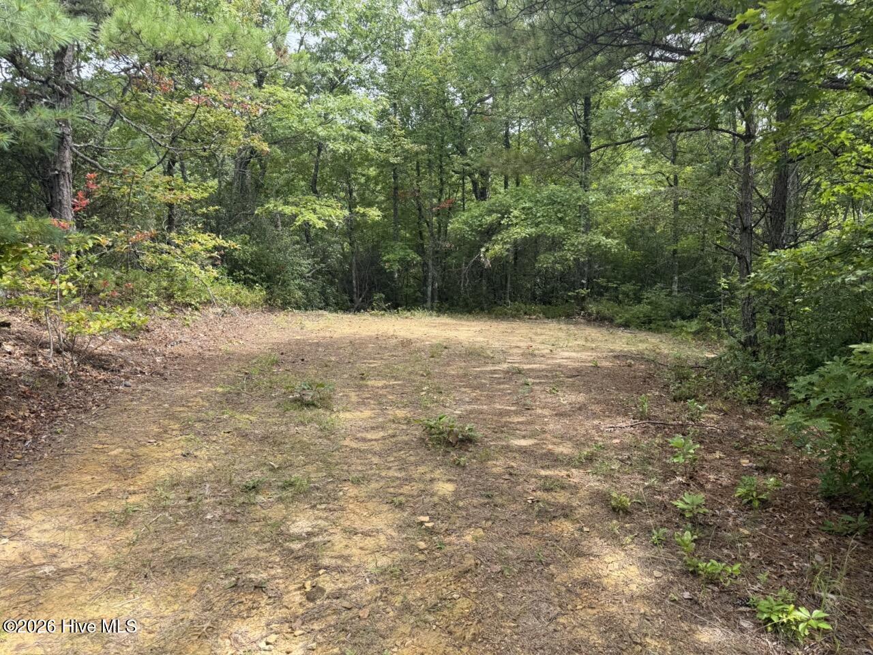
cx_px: 436
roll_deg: -0.7
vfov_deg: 56.8
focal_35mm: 24
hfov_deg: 71.6
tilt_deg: -4.7
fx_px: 605
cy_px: 328
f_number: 1.78
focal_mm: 6.76
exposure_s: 1/1060
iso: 80
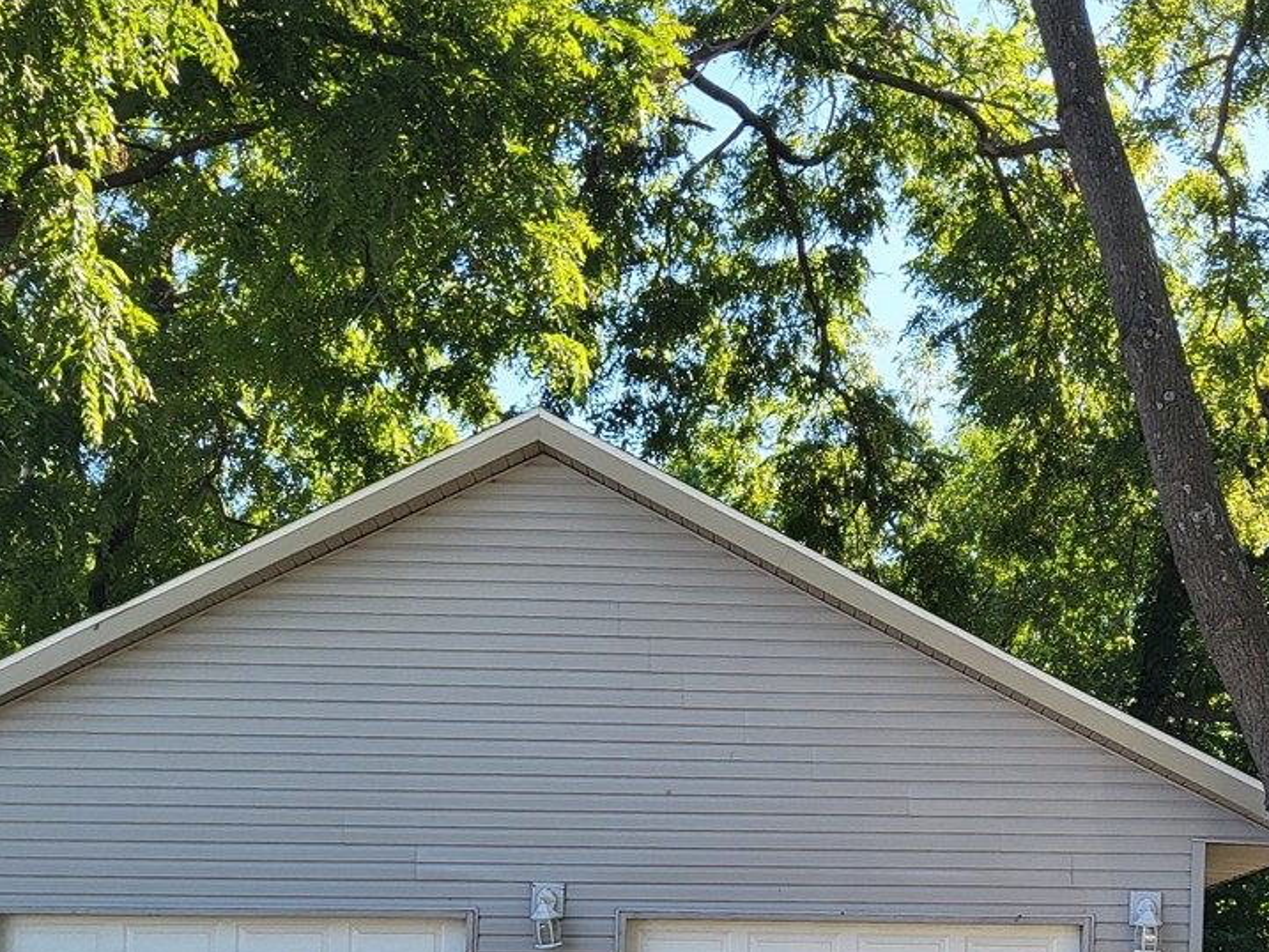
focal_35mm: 58
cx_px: 848
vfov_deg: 24.4
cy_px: 878
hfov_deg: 32.9
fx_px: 2127
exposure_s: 1/697
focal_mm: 4.25
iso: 50
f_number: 1.8
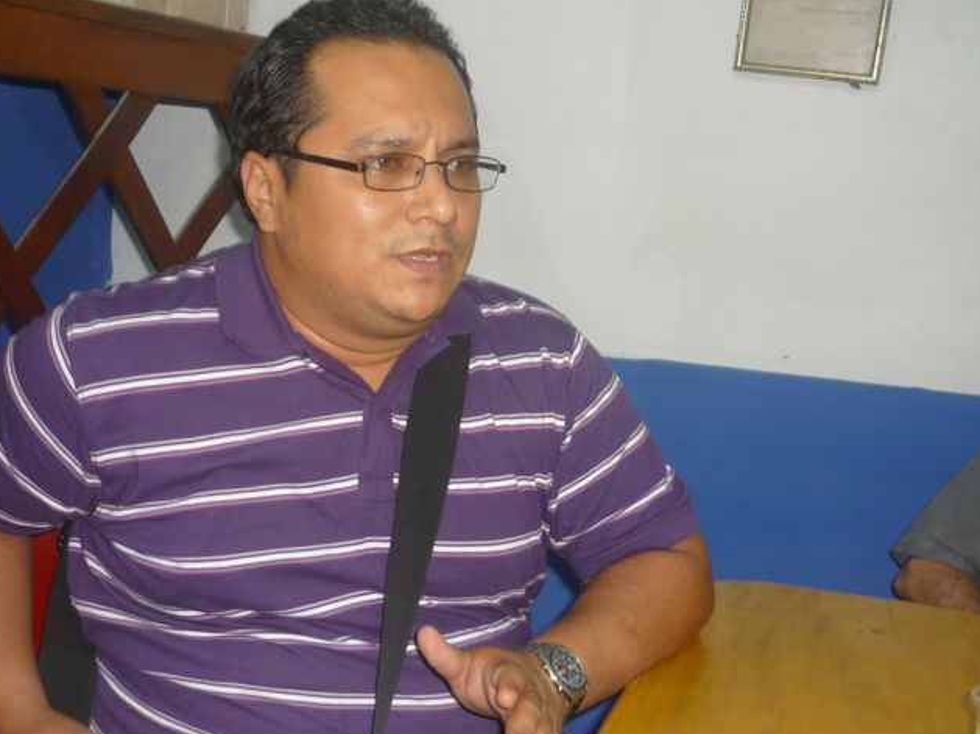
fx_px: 1188
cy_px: 415
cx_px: 438
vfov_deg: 34.3
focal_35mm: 42
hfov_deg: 44.7
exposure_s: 1/30
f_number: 2.8
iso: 100
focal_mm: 5.5
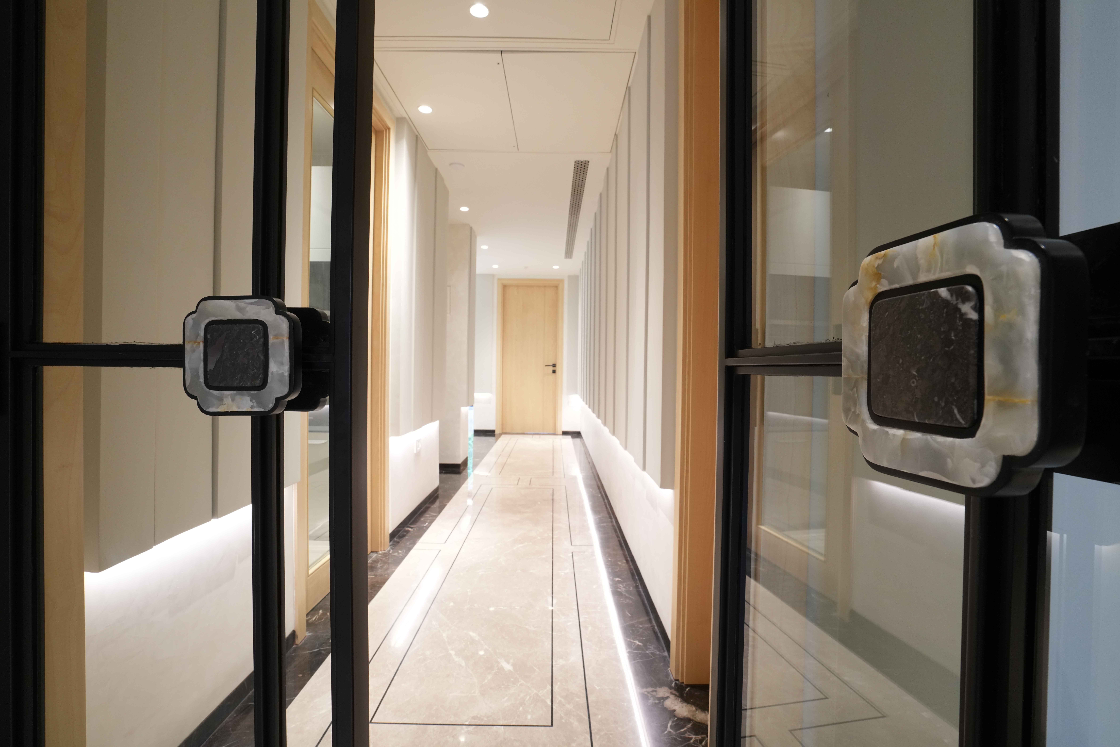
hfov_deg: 96.7
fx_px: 498
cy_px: 374
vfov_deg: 73.7
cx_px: 560
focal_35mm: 16
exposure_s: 1/10
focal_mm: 16
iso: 1000
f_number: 10
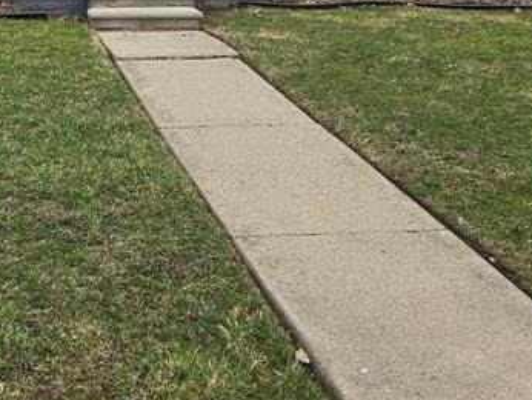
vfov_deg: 19.3
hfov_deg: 27.8
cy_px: -178
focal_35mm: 68
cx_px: 88
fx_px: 1046
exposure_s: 1/206
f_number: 1.7
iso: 12
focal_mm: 6.3
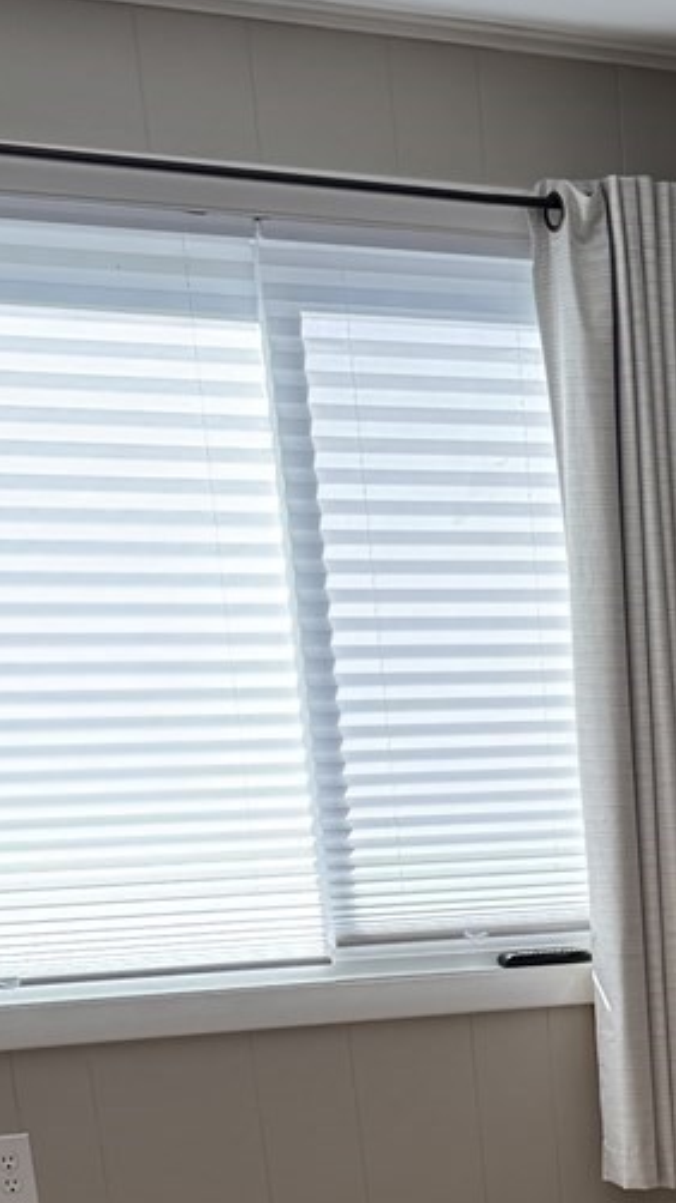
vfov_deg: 22.5
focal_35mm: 80
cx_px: 1064
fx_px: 2552
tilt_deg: -23.3
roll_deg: +0.1
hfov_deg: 14.0
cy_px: 1721
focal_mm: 6.76
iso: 80
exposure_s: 1/302
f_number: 1.78
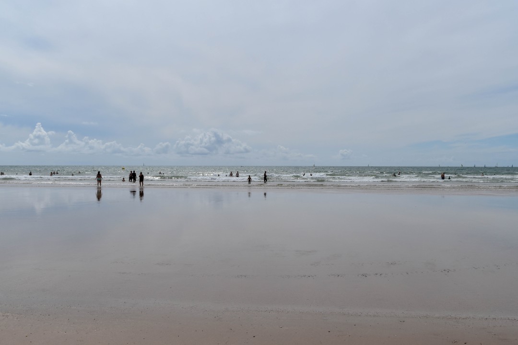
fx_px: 540
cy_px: 172
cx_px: 259
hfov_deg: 51.3
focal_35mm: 38
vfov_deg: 35.5
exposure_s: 1/2000
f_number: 8
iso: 360
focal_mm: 25
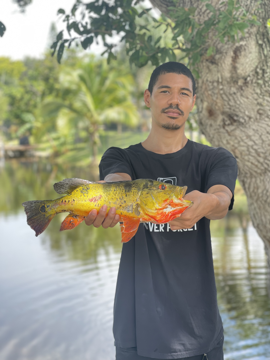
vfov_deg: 30.3
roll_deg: +0.9
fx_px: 666
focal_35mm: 64
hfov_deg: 22.9
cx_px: 135
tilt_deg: -6.2
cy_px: 180
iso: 25
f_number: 2.2
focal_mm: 7.5
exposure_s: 1/121
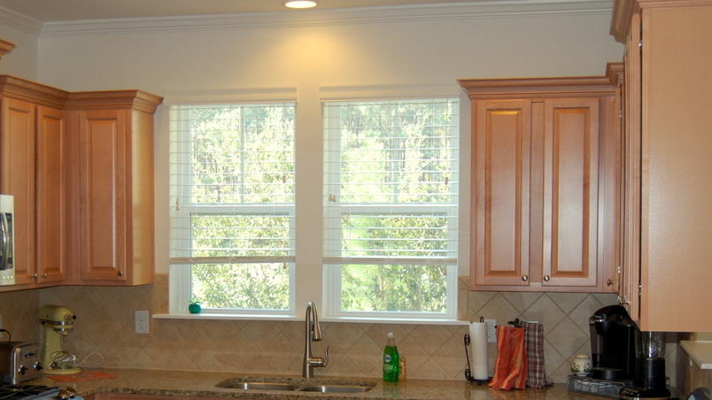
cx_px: 282
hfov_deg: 39.7
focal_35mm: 52
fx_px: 982
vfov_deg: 22.9
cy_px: 284
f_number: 4.2
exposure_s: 1/80
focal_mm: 26
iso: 400
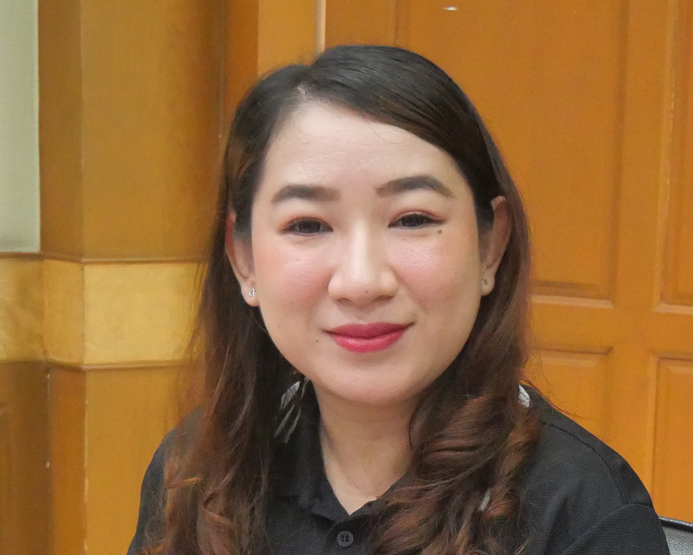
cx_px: 644
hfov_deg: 19.2
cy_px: 541
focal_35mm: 98
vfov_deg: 15.4
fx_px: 2010
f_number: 3.9
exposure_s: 1/80
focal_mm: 18
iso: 3200
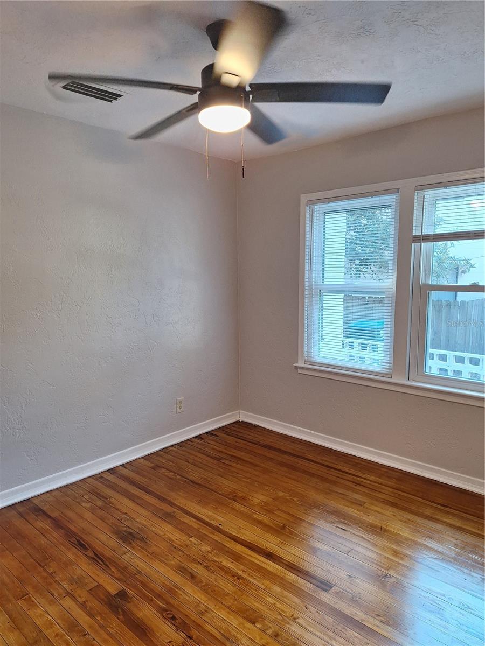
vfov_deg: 73.9
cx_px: 242
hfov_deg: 58.9
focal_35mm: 23
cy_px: 323
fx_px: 430
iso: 50
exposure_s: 1/40
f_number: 1.8
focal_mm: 5.54
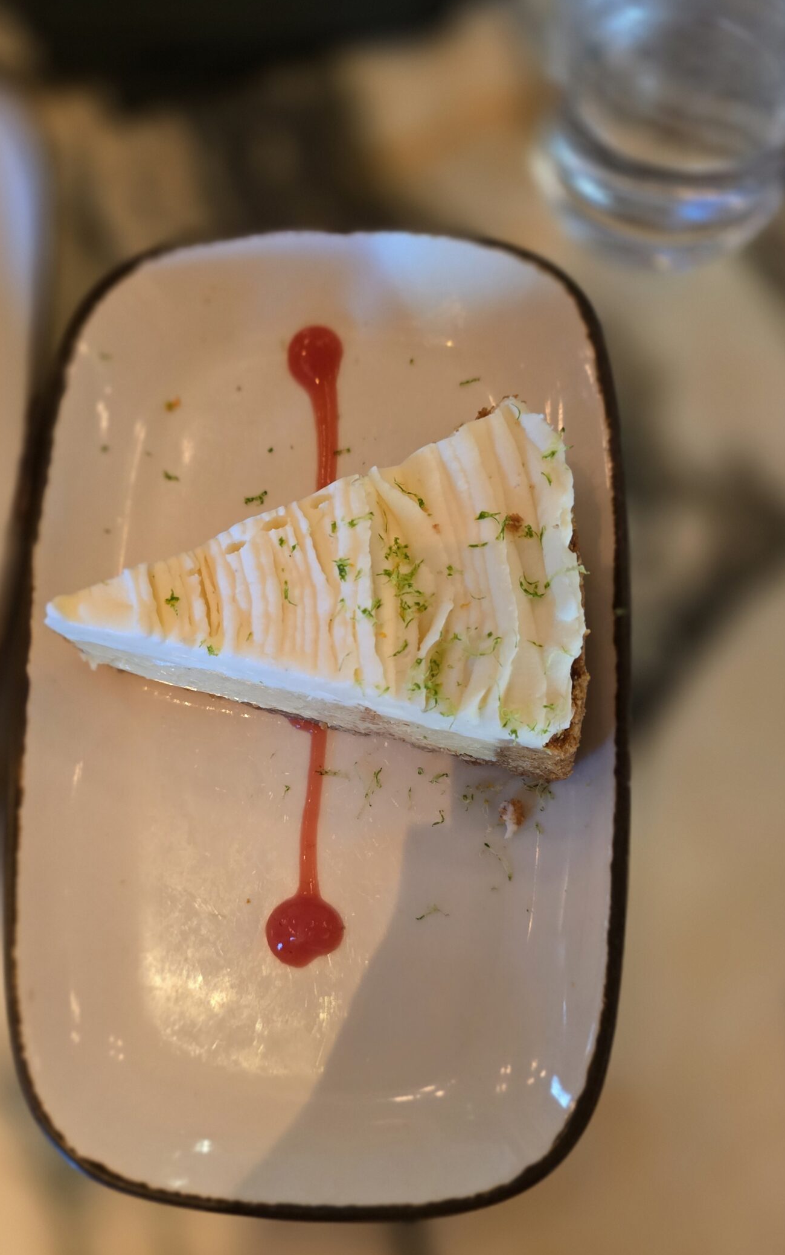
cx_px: 315
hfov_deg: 41.6
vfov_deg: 62.5
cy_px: 737
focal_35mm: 30
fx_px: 1027
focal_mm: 6.3
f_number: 1.7
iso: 640
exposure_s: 1/60
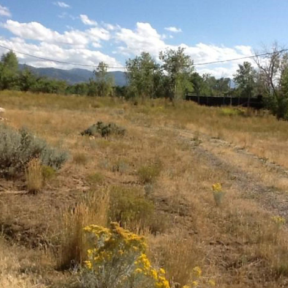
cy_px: 146
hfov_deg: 32.2
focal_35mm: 53
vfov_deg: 32.2
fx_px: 499
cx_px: 154
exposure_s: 1/1486
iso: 40
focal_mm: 2.03
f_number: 2.4
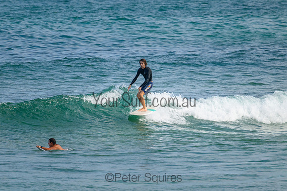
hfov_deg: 2.4
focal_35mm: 861
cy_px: 96
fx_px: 6866
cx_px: 133
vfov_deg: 1.6
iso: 1400
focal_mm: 800
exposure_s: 1/2000
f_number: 11
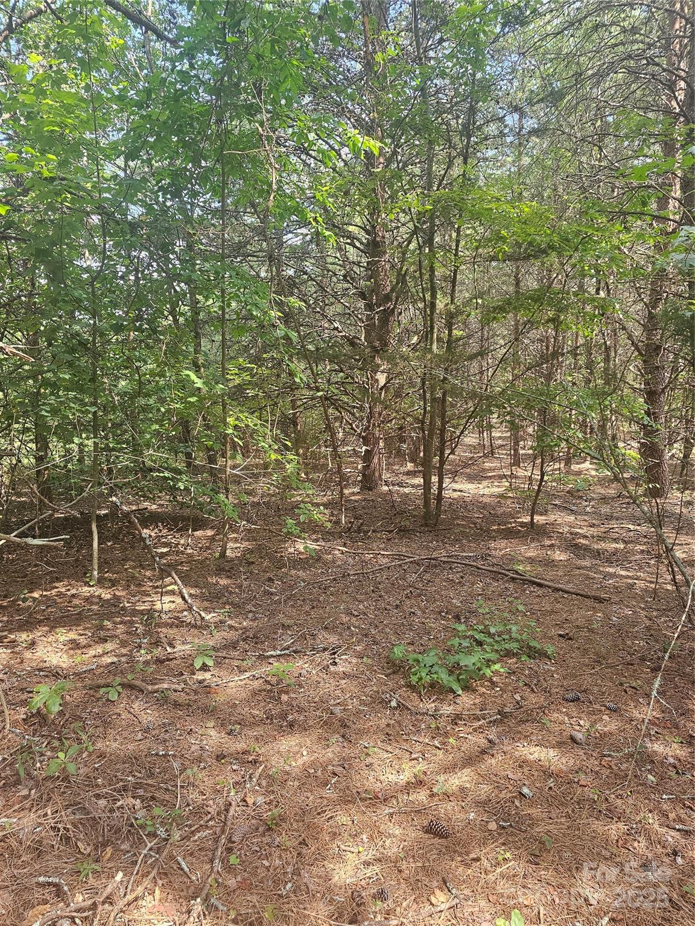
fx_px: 616
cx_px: 348
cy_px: 463
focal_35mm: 23
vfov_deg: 73.9
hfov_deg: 58.9
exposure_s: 1/180
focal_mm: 6.3
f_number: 1.7
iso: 125
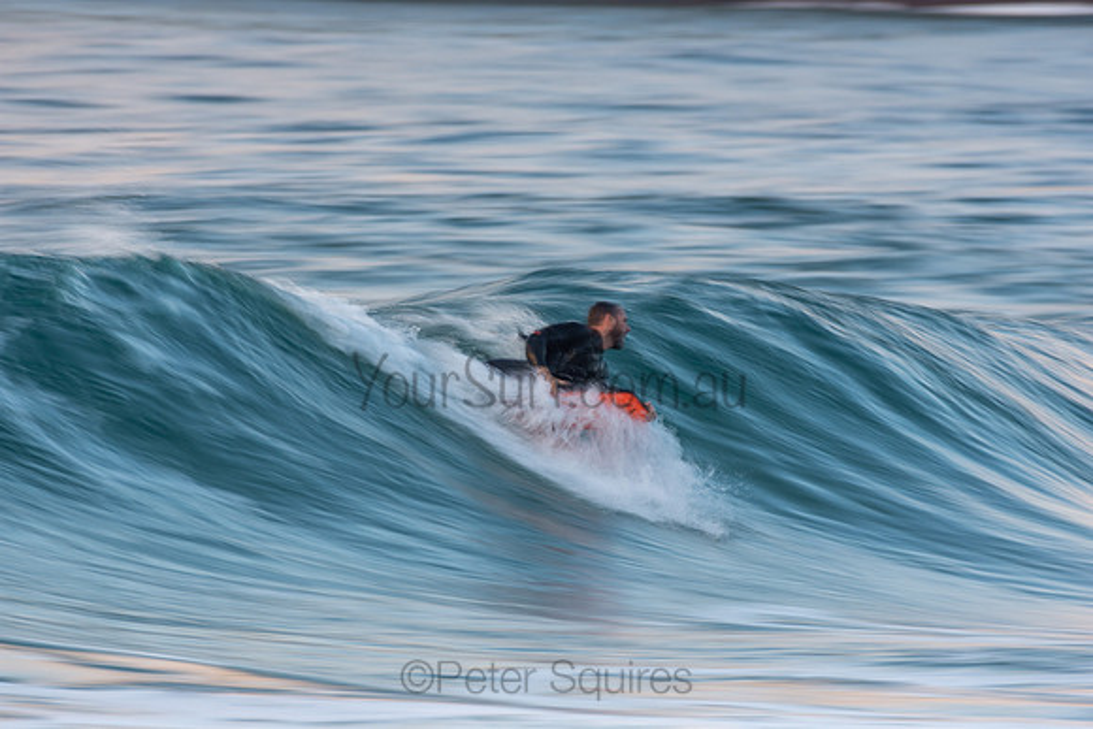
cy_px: 364
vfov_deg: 1.8
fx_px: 22775
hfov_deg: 2.7
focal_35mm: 750
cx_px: 546
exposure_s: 1/20
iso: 100
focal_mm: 500
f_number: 9
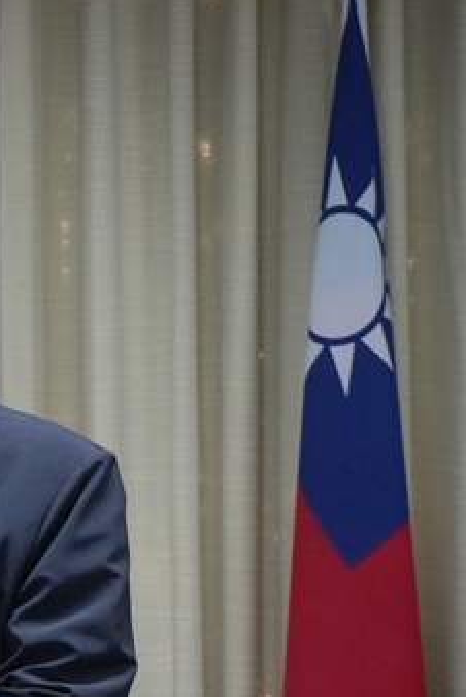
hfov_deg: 10.2
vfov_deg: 16.1
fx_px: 2461
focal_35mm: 127
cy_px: 402
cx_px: -363
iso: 2500
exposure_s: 1/160
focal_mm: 29
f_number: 4
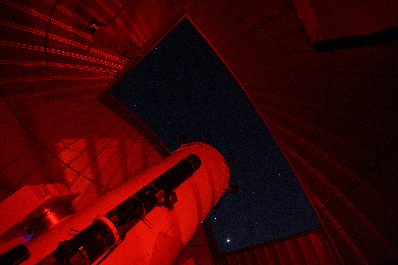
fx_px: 199
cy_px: 132
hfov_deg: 90.0
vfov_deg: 67.4
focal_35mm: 18
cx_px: 199
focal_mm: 18
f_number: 18
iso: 12800
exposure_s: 15
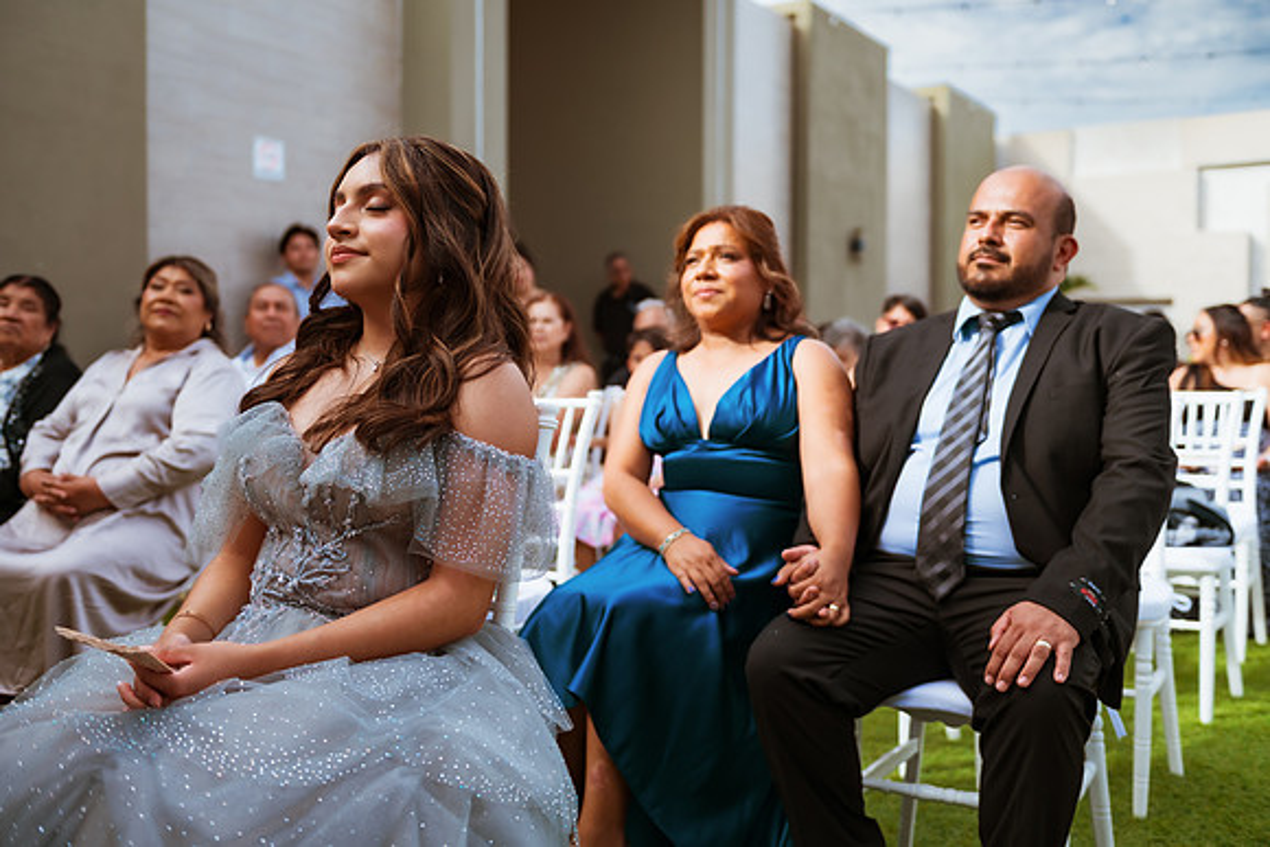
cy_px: 424
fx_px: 1341
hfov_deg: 50.7
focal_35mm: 38
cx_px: 635
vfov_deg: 35.1
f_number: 2.8
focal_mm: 38
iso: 100
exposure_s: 1/1250
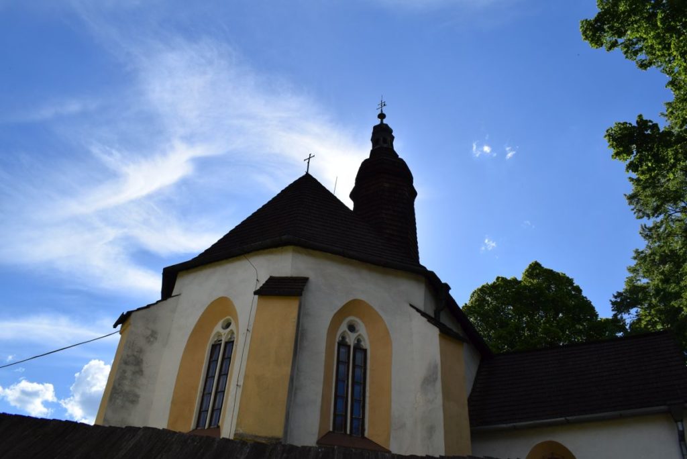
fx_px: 516
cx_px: 344
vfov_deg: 48.0
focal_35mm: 27
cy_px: 230
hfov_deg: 67.4
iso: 200
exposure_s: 1/500
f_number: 11
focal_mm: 18
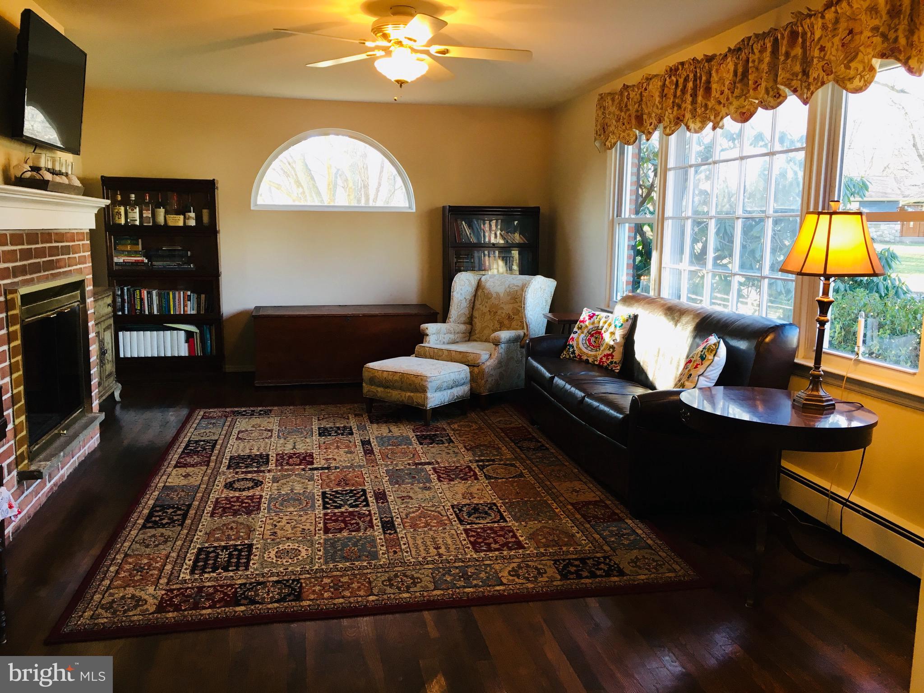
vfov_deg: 48.2
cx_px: 462
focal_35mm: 29
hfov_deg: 61.7
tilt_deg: -9.3
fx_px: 774
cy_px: 346
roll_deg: +0.0
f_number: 2.2
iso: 50
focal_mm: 4.15
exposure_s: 1/30
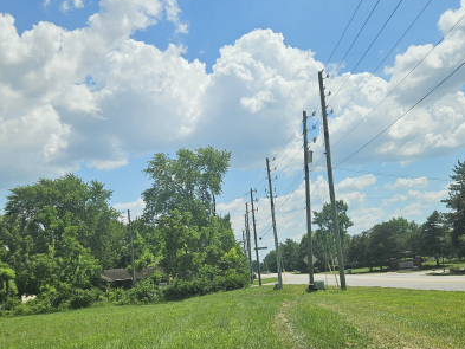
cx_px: 242
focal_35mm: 39
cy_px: 240
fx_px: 524
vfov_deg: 36.4
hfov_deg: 47.8
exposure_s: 1/2977
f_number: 1.8
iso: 25
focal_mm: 5.4
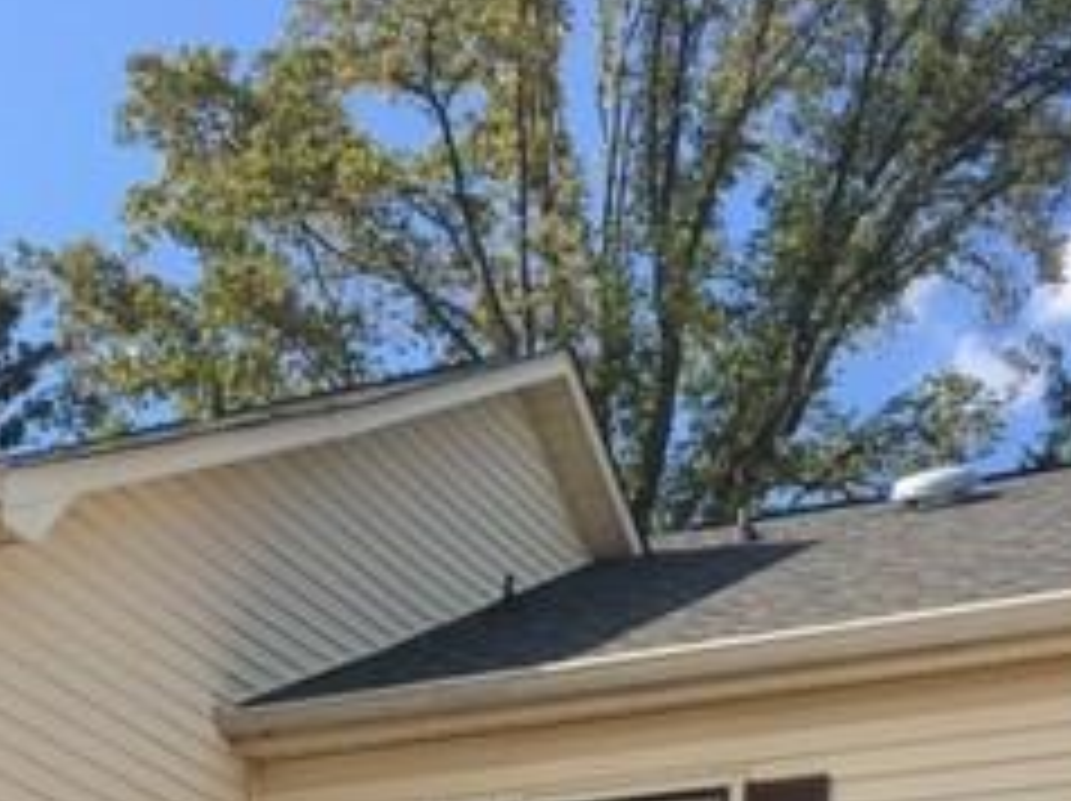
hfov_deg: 25.0
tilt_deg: +11.4
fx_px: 2411
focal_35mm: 78
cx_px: 414
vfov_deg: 17.7
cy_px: 1044
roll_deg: -3.9
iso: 25
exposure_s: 1/1068
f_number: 2.2
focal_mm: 4.15
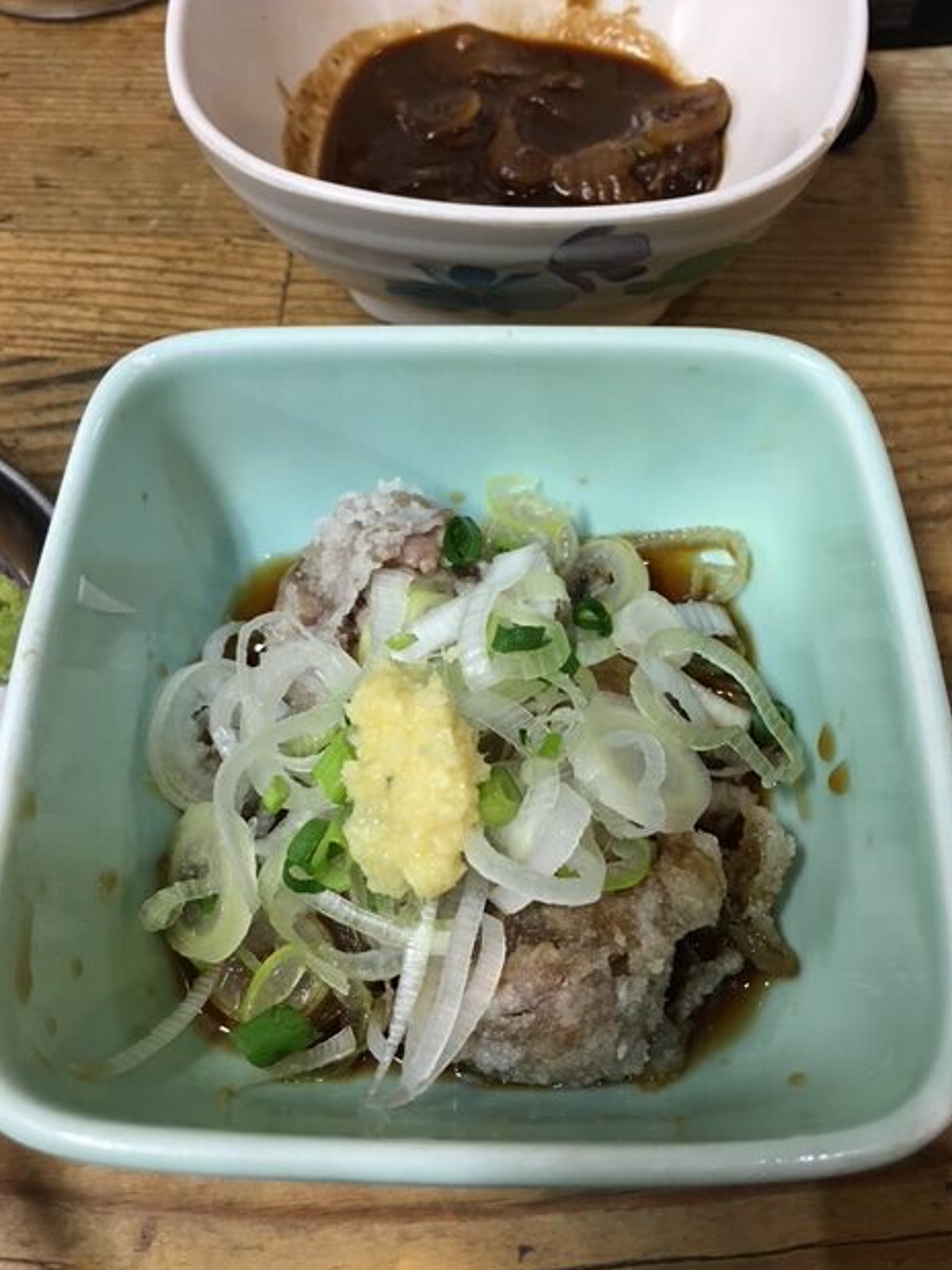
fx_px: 1100
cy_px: 624
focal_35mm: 30
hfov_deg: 46.8
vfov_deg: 60.0
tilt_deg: -60.6
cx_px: 486
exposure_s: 1/30
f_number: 2.2
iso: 100
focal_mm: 4.15
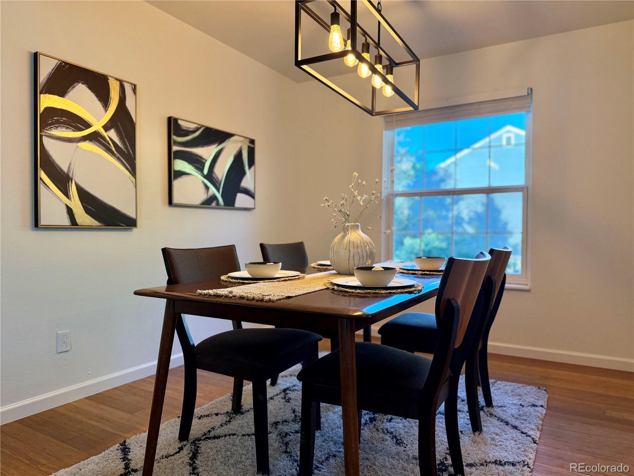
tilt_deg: -0.9
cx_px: 317
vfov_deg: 56.8
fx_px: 440
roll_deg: -0.8
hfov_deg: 71.6
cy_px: 238
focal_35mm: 24
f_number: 1.78
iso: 200
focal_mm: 6.76
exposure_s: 1/151
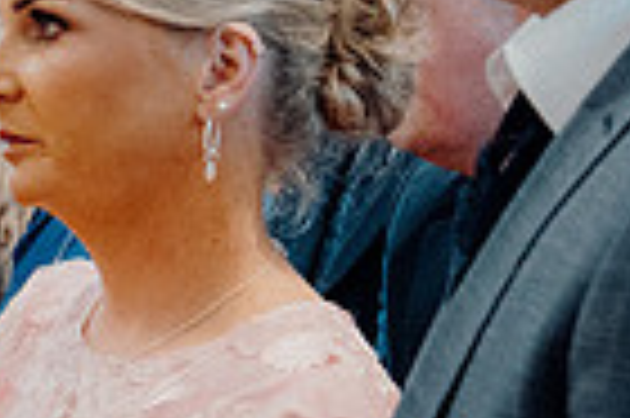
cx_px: -94
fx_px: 3339
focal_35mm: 191
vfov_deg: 7.2
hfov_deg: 10.6
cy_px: 281
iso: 3200
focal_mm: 31
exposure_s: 1/160
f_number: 3.5
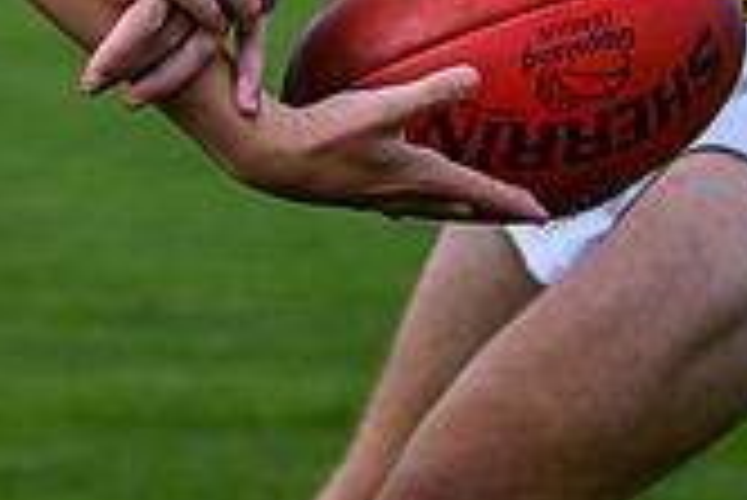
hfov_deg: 3.9
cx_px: -338
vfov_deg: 2.6
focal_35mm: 532
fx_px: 11048
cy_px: 35
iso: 160
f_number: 2.8
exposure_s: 1/2500
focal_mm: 70
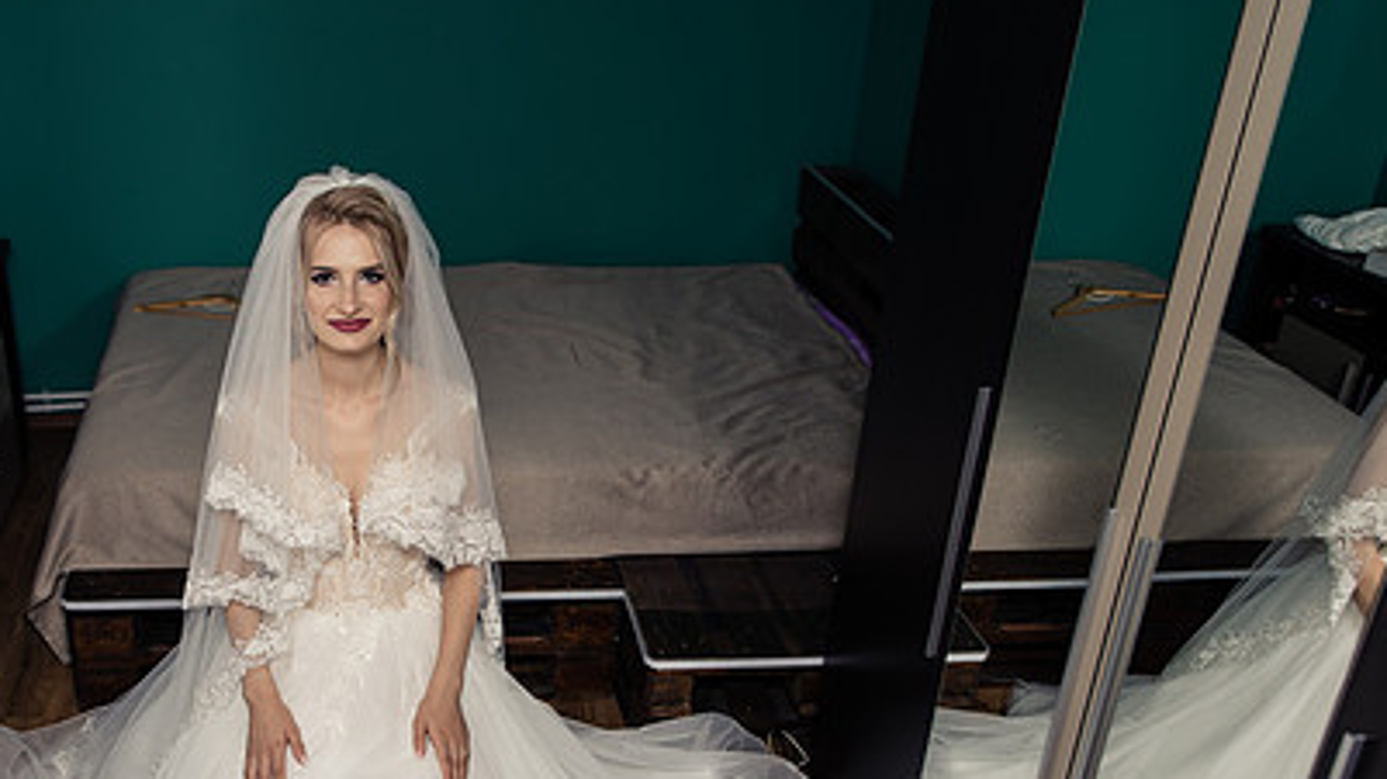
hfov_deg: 49.5
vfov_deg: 29.4
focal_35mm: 40
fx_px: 1470
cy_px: 526
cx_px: 443
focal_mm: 24
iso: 250
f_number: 3.2
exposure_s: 1/250
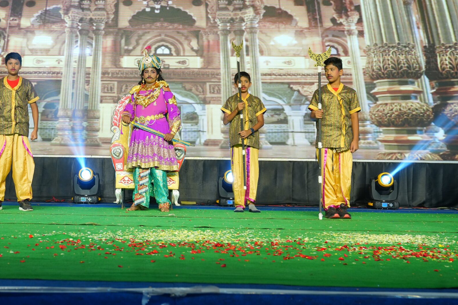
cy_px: 83
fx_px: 738
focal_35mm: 58
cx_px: 108
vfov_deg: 23.2
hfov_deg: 33.7
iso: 800
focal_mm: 36
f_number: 4.5
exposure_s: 1/200
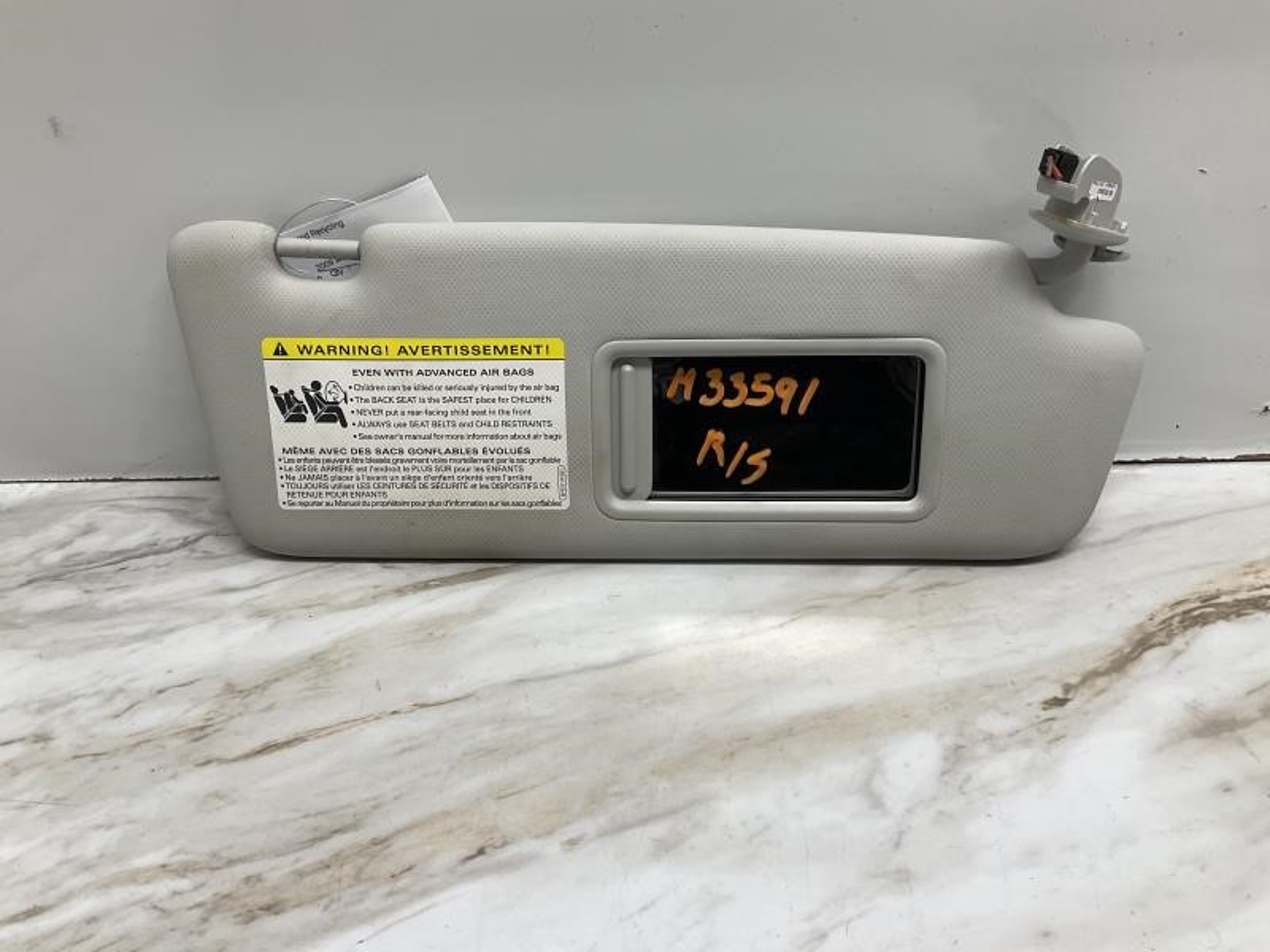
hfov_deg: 61.7
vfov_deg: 48.2
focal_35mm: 29
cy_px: 476
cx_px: 635
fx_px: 1064
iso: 25
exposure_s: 1/568
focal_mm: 3
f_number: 1.8
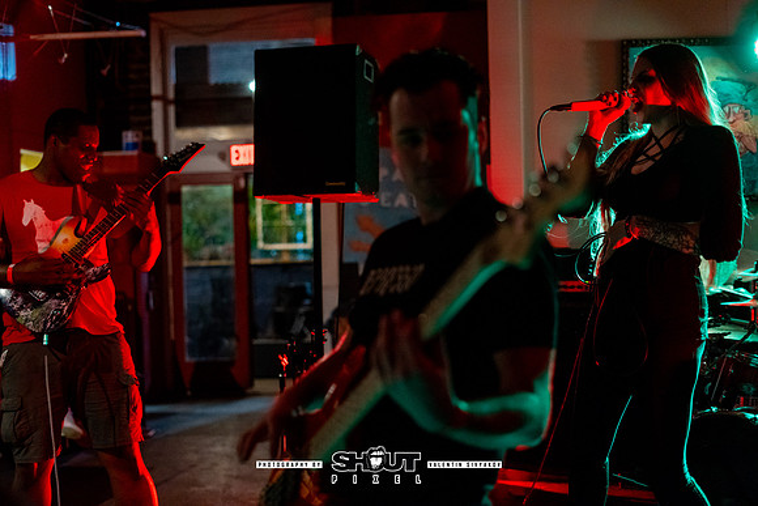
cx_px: 379
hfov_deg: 39.6
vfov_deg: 27.0
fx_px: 1053
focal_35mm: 50
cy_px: 253
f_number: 2
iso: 3200
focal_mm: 50
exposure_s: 1/160
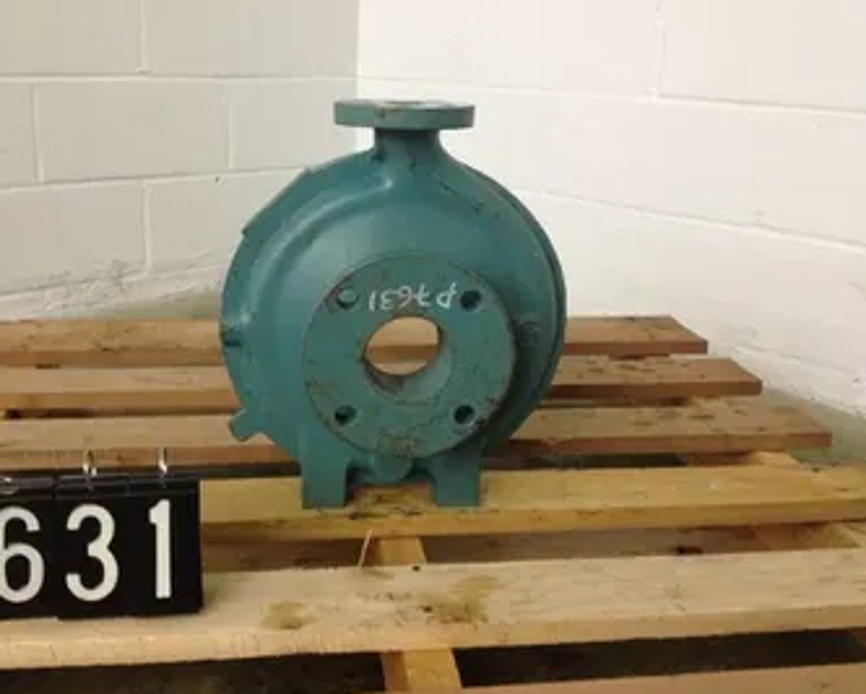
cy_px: 307
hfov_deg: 44.6
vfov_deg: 36.5
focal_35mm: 41
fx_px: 1052
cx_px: 354
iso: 125
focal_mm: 4.28
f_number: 2.4
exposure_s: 1/20
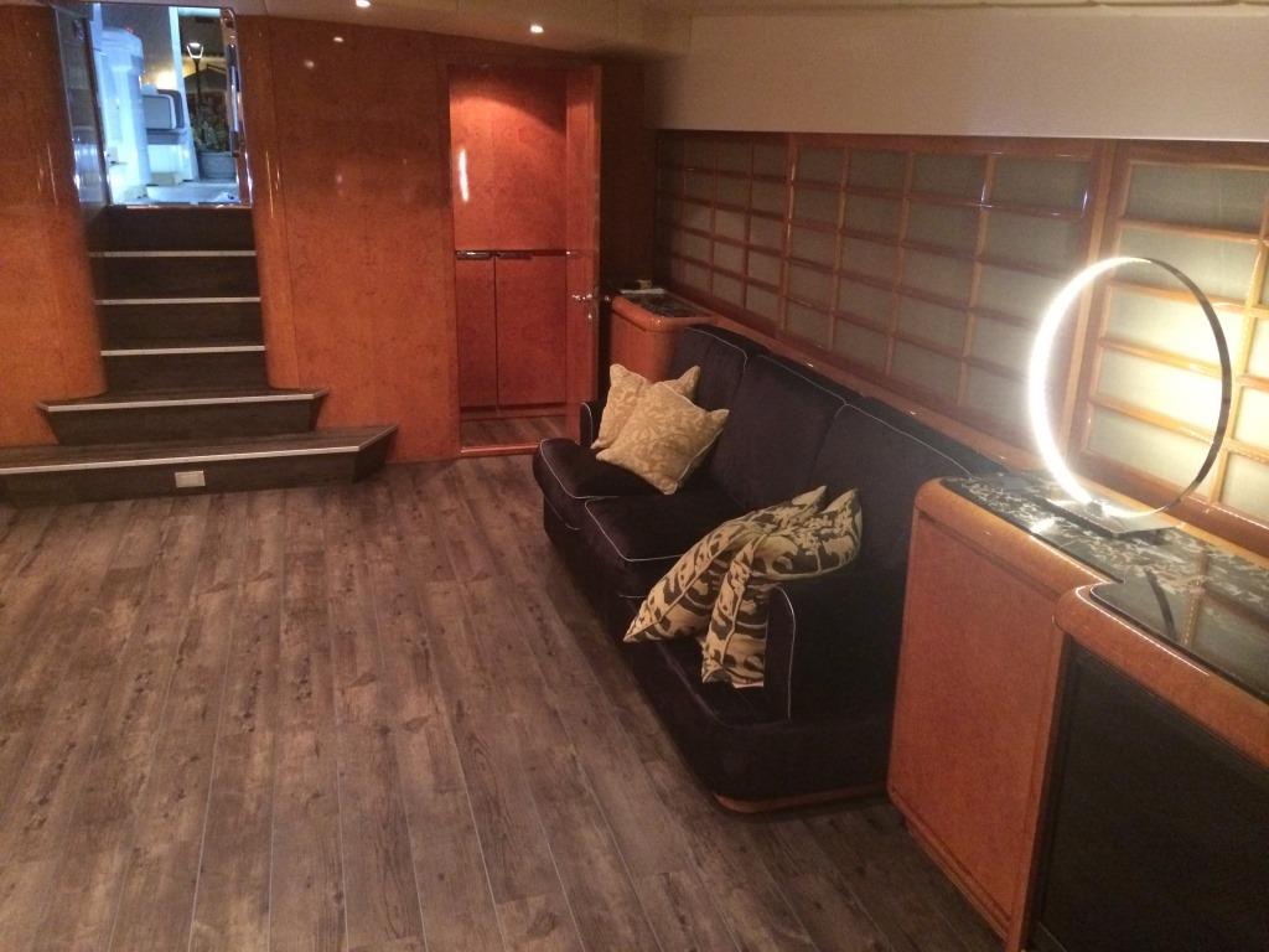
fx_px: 1063
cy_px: 476
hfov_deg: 61.7
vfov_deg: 48.2
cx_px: 634
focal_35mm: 29
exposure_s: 1/17
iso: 500
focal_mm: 4.15
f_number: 2.2
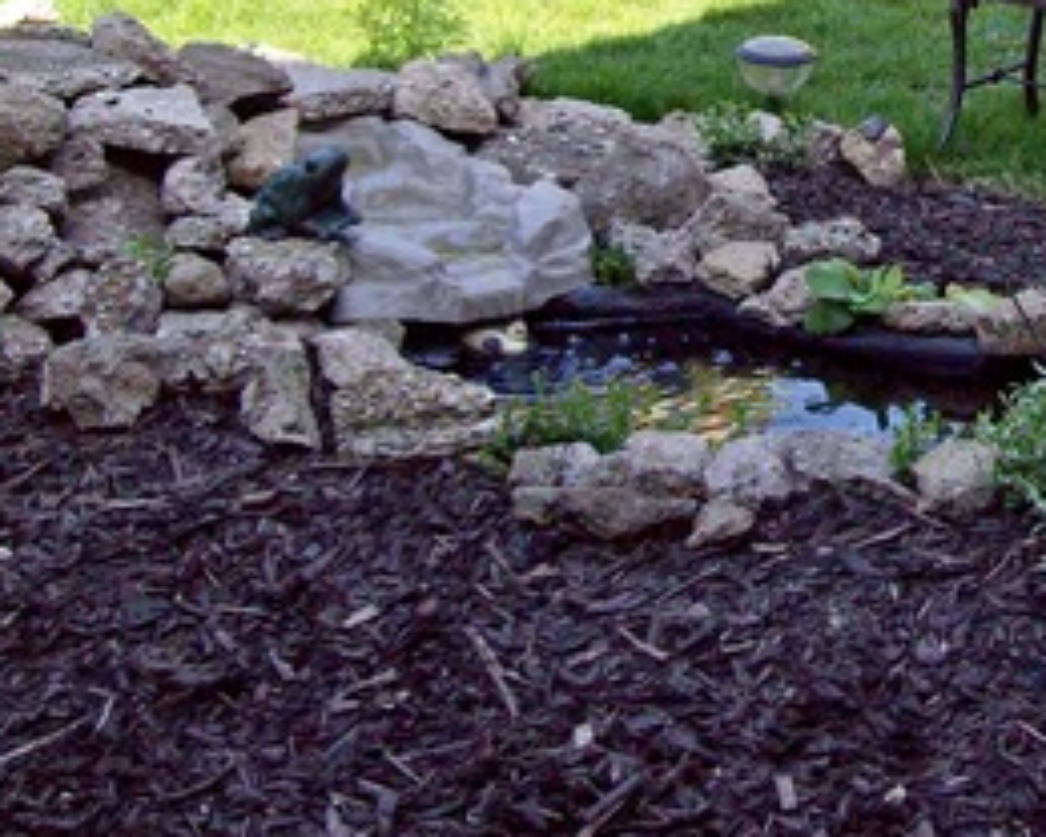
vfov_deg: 20.5
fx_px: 2260
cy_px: 66
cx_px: 905
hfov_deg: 25.4
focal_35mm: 73
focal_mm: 6
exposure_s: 1/513
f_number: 2.7
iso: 80
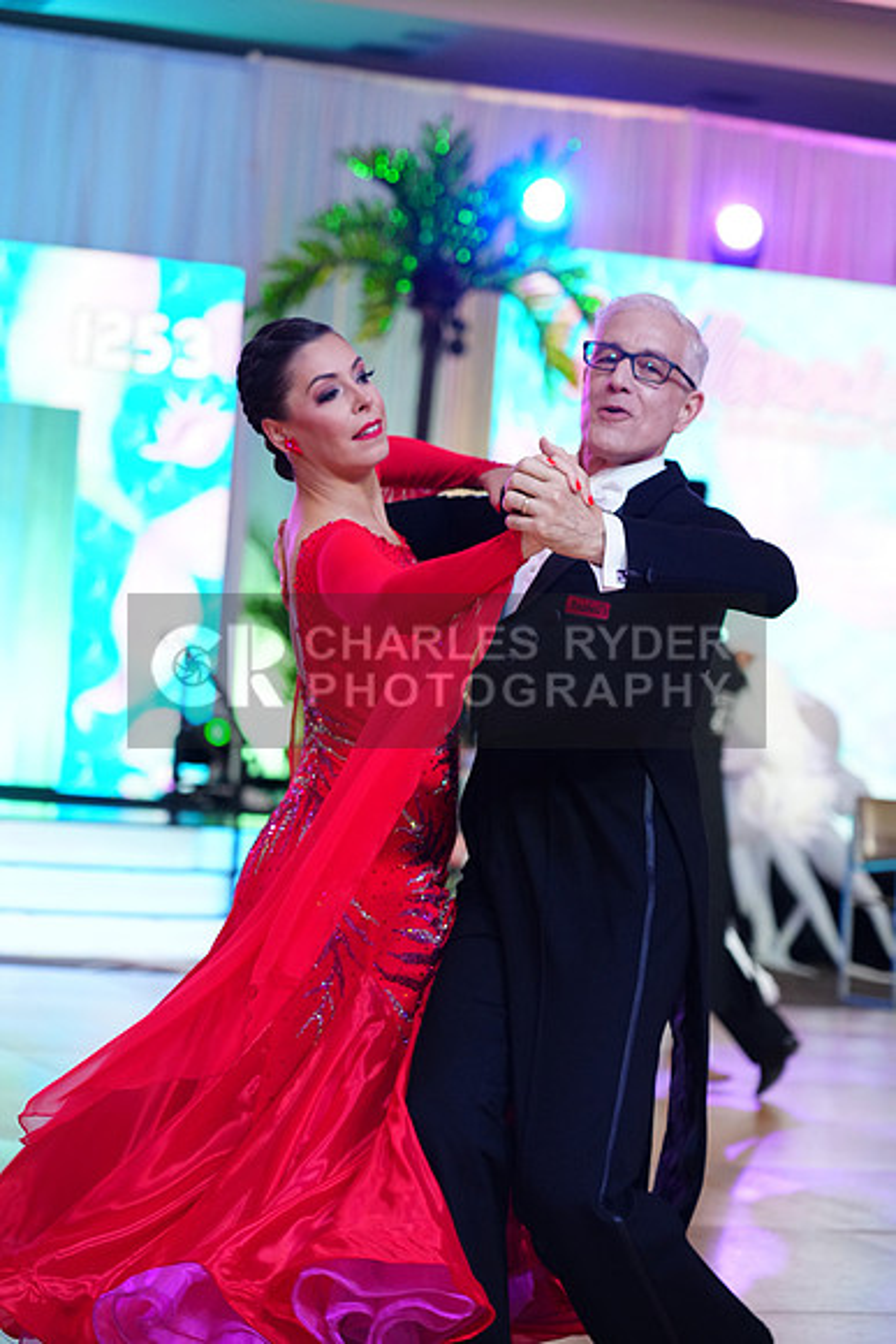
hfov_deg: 15.4
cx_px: 448
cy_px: 672
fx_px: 3320
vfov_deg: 22.9
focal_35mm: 89
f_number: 4
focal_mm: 89
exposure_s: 1/400
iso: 2500
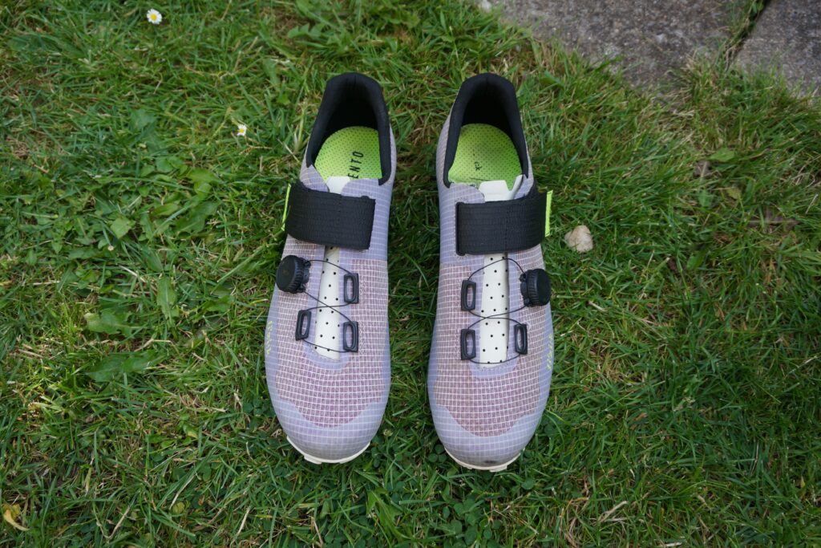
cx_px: 410
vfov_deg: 43.6
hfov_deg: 61.9
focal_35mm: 30
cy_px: 274
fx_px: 684
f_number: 4
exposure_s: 1/160
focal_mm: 20
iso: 100
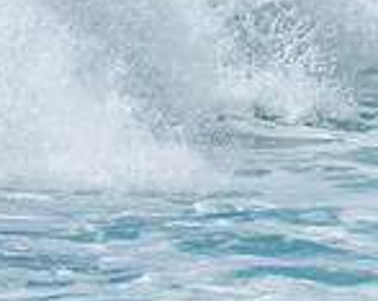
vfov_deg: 0.7
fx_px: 24865
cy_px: -114
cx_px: 692
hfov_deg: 0.9
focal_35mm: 2227
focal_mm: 400
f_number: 5.6
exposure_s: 1/1250
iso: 180
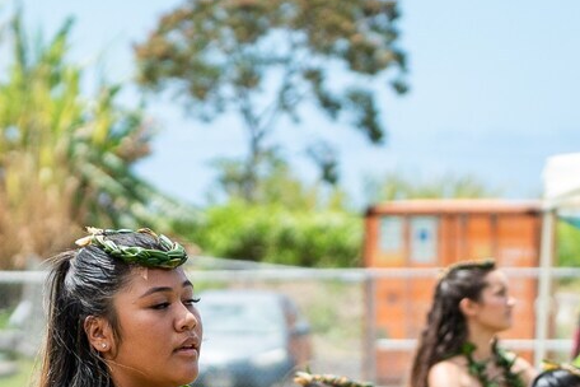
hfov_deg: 6.4
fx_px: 5203
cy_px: 574
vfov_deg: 4.2
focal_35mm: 323
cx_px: 163
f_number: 4
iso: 400
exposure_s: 1/4000
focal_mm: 91
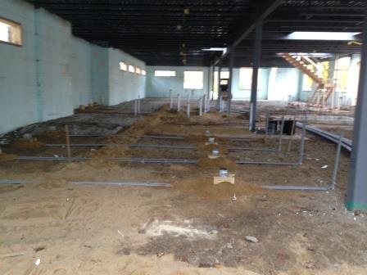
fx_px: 371
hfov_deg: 52.6
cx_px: 184
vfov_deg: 40.7
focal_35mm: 35
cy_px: 138
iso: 50
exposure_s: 1/30
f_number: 2.4
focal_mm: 4.28
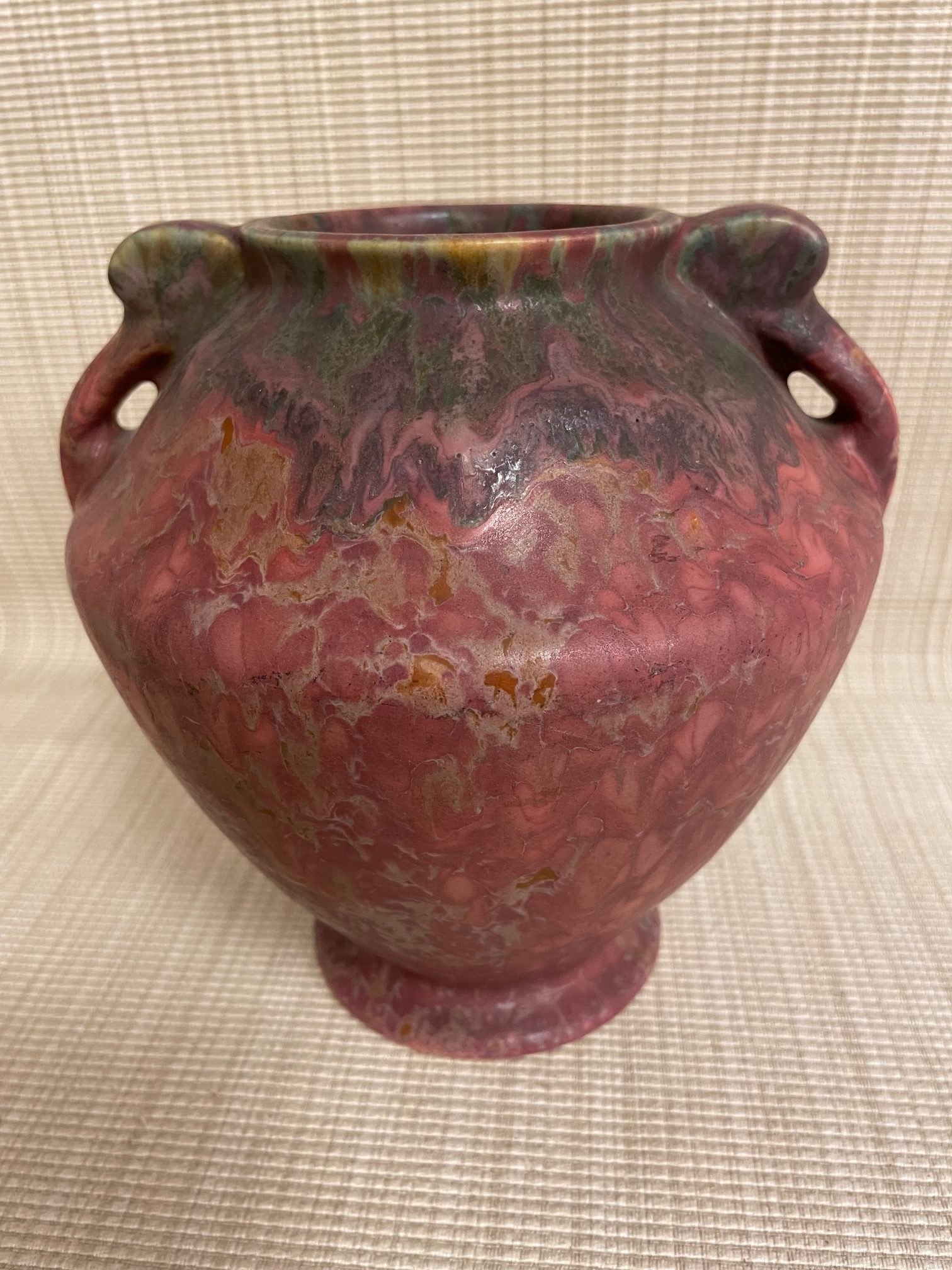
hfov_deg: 53.1
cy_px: 635
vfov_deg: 67.3
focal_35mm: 26
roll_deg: +2.1
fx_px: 953
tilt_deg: -28.0
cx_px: 476
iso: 200
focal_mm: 4.2
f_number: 1.6
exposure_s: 1/60
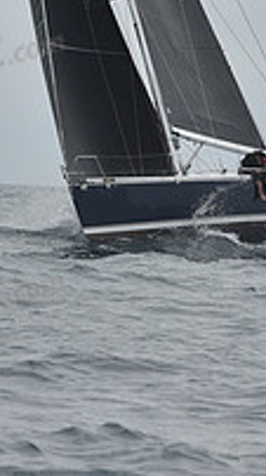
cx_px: 187
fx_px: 5880
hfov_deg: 2.6
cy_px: -78
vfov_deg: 4.6
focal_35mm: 467
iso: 250
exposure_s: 1/800
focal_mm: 155
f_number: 13
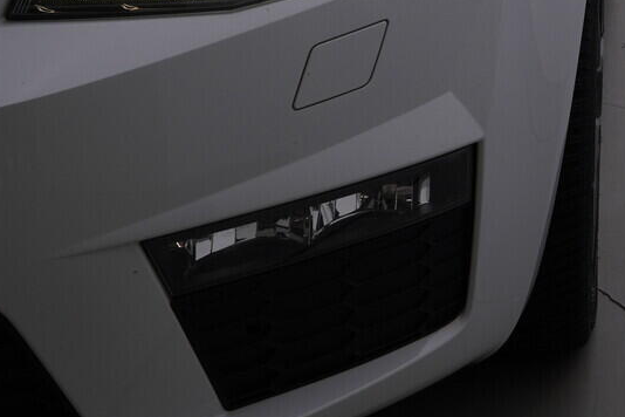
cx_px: 584
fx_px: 1684
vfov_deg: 13.9
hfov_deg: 20.5
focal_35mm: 97
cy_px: 13
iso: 125
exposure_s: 1/160
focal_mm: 24
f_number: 5.6
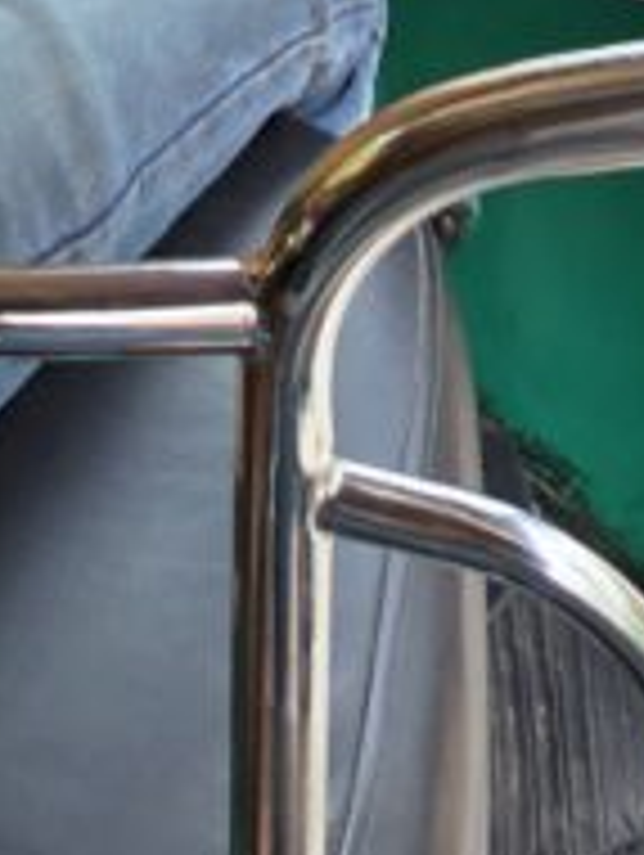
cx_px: -162
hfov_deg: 19.6
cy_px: -914
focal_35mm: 70
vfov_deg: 17.8
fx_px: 1733
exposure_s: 1/207
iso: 50
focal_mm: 2.2
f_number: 2.2
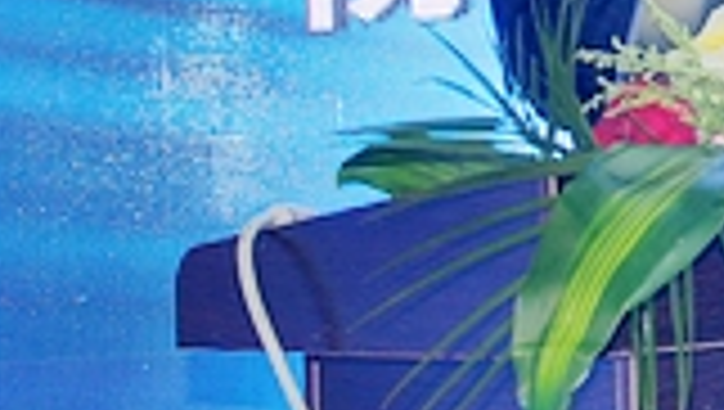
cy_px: -117
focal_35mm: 152
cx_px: 1187
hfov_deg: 13.1
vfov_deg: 7.9
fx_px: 2921
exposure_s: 1/30
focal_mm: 26
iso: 200
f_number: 5.6
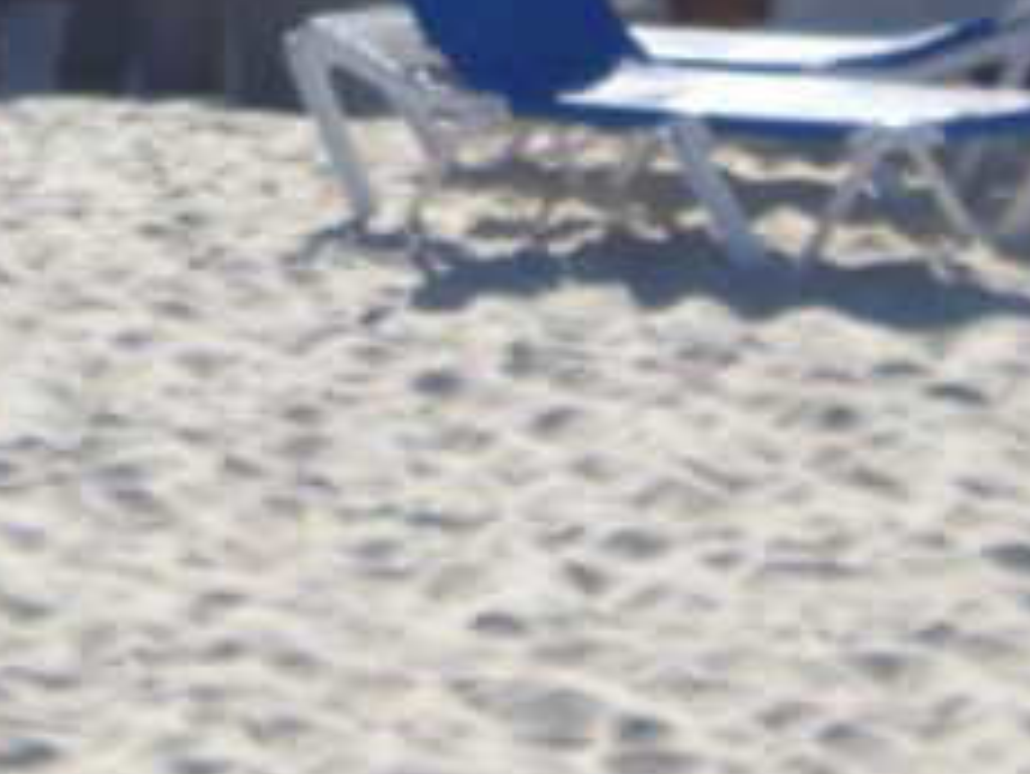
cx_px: 153
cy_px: -414
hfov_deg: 11.6
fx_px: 5061
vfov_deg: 8.5
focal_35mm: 170
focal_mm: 6.2
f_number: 8
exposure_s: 1/200
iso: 64
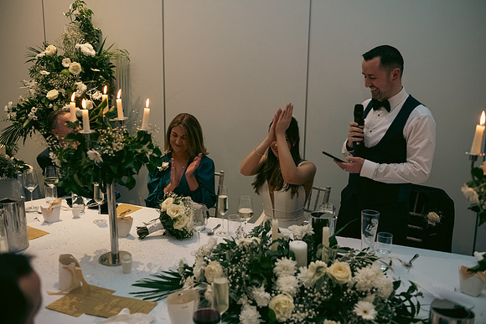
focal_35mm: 35
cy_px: 162
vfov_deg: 37.9
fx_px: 473
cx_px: 243
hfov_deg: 54.4
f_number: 3.5
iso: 2000
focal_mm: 35
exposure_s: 1/160
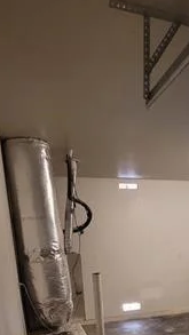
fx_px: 258
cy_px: 314
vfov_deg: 55.2
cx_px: 127
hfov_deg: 39.7
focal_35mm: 29
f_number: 2.2
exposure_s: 1/24
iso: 640
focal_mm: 2.2
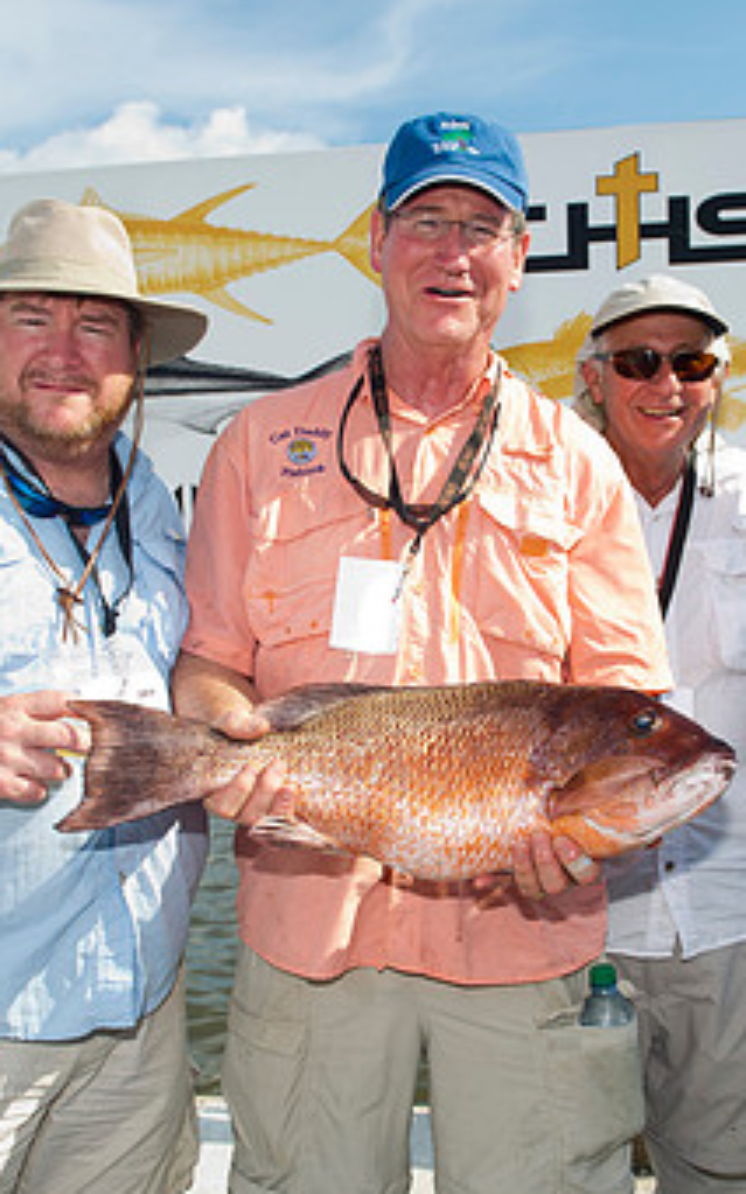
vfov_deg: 44.4
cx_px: 480
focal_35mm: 45
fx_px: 1464
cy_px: 616
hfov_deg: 28.4
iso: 125
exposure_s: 1/320
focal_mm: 26
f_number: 6.3
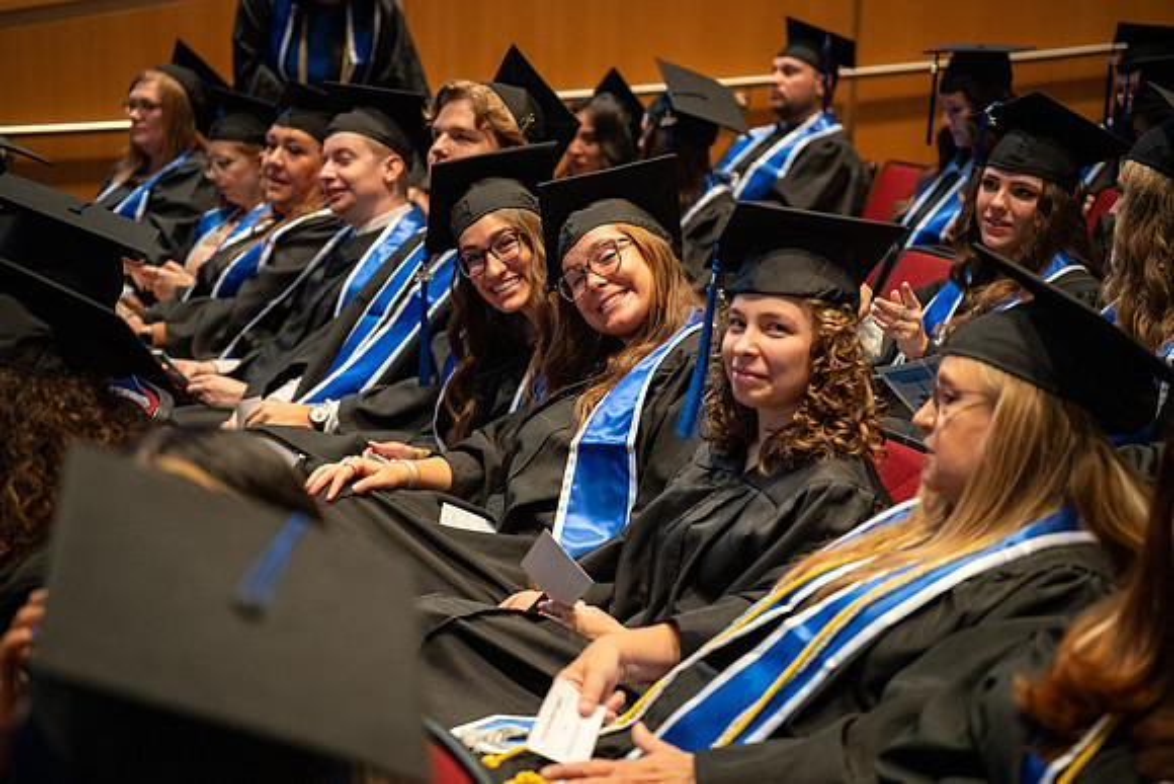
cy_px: 387
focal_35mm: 71
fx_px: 2312
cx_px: 580
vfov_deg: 19.2
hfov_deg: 28.5
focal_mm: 70
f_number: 2.8
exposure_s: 1/100
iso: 4000
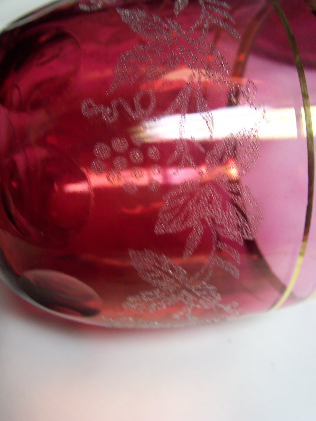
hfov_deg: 38.7
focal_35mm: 37
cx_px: 158
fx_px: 450
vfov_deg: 50.1
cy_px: 210
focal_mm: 5.6
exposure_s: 1/30
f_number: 2.8
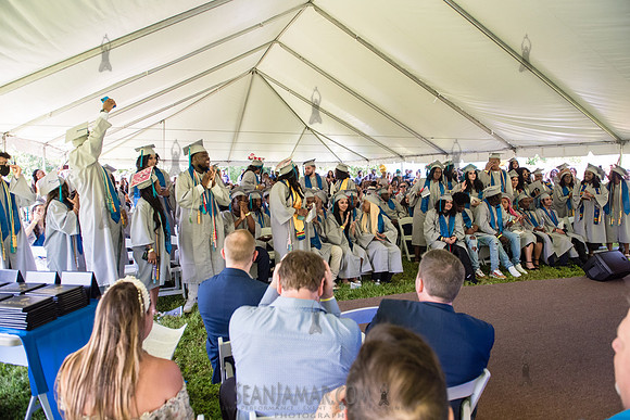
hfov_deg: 73.7
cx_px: 315
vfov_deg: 53.2
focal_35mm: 24
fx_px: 420
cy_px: 210
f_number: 4
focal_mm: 24
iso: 2500
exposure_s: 1/800
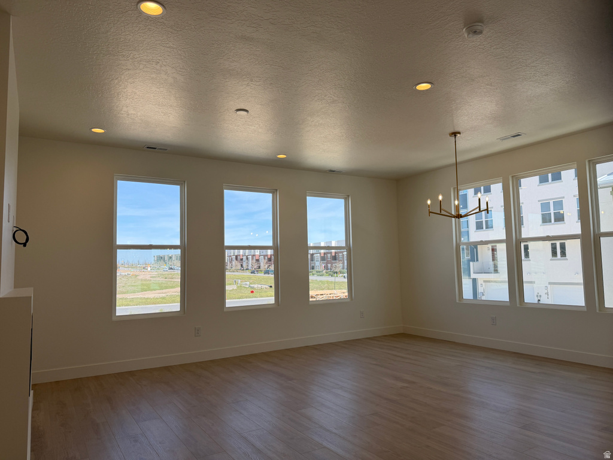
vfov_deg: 56.8
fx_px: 425
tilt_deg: +3.4
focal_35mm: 24
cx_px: 306
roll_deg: -1.1
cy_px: 230
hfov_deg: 71.6
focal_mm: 6.76
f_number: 1.78
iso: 100
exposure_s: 1/1522
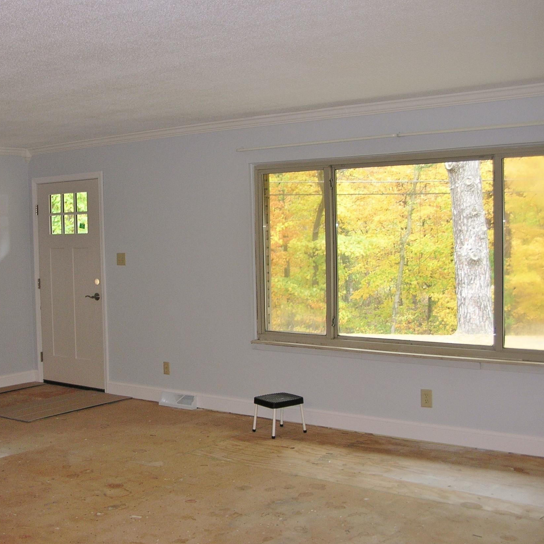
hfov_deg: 38.0
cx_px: 188
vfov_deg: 38.3
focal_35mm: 44
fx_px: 782
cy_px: 281
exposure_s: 1/30
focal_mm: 6
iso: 50
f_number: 2.7
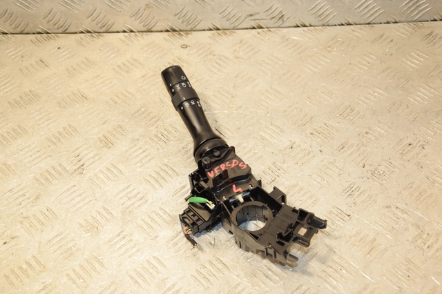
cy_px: 147
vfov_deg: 28.0
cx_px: 221
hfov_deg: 41.1
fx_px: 589
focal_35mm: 48
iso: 800
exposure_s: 1/200
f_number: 5.6
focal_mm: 32
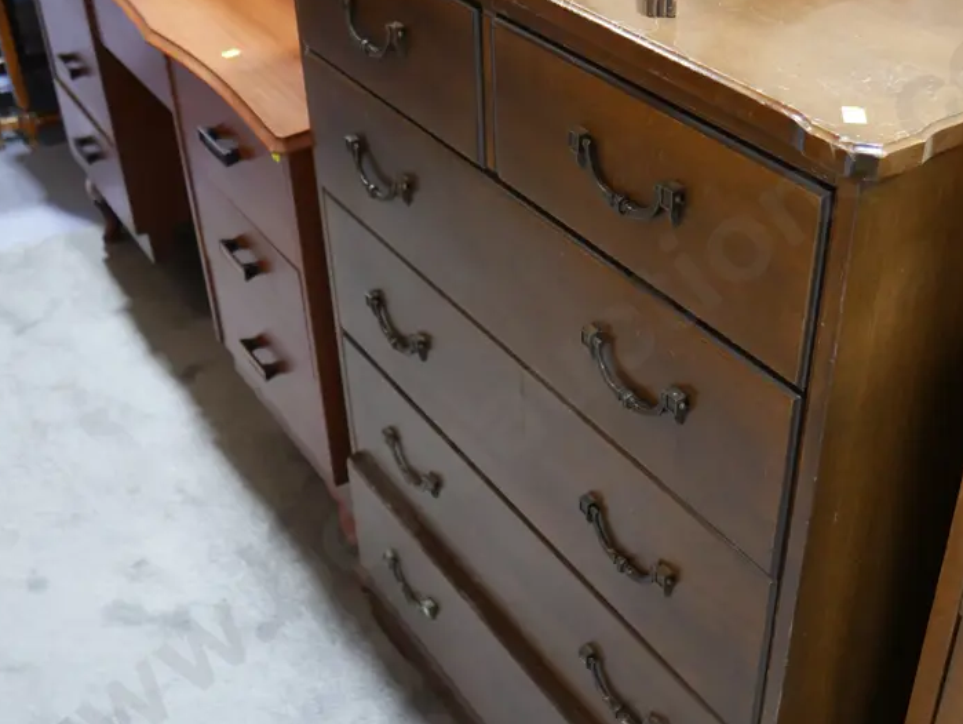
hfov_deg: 45.5
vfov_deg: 35.2
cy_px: 372
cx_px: 574
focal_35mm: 41
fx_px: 1141
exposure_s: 1/60
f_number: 3.5
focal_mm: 14
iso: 800
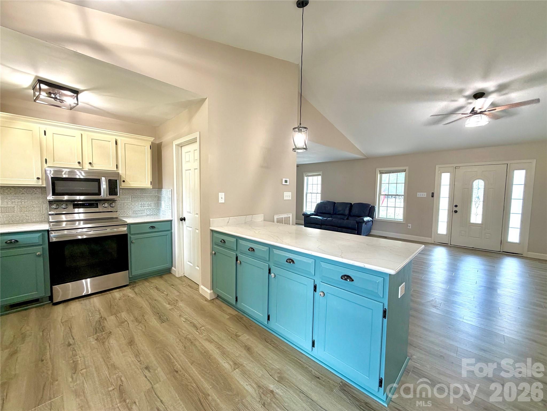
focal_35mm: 14
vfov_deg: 85.7
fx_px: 221
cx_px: 274
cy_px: 206
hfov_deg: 102.1
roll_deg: -0.6
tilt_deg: -4.0
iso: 200
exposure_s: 1/60
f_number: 2.2
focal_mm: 2.22
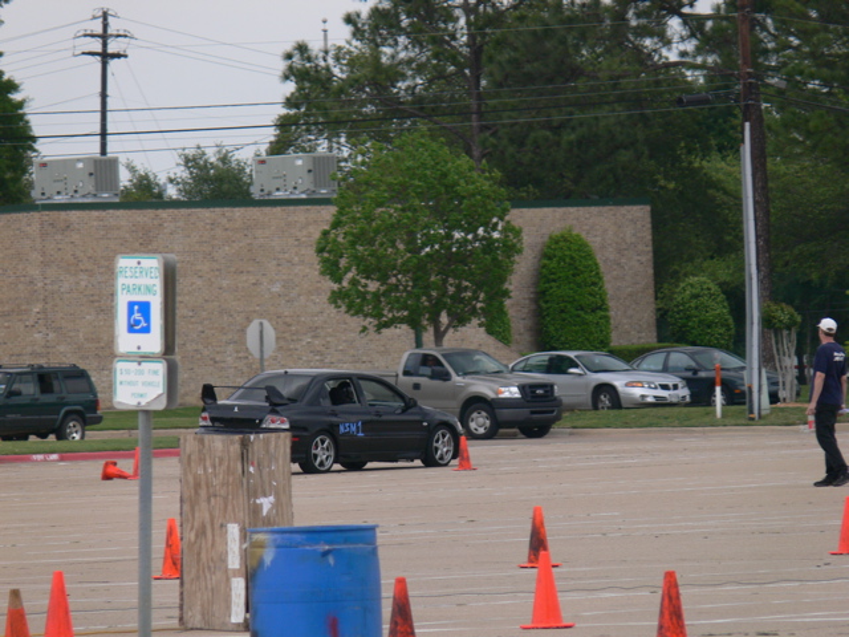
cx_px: 424
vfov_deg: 3.5
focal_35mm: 420
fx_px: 10301
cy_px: 318
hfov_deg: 4.7
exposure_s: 1/640
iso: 100
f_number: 4.5
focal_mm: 88.8
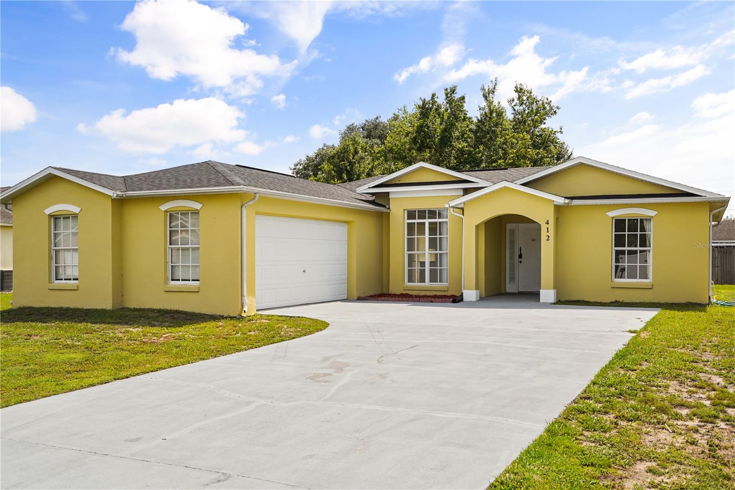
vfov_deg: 40.5
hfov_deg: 58.0
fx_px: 663
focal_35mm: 32
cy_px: 245
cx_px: 368
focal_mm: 32.5
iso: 200
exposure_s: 1/1250
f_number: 4
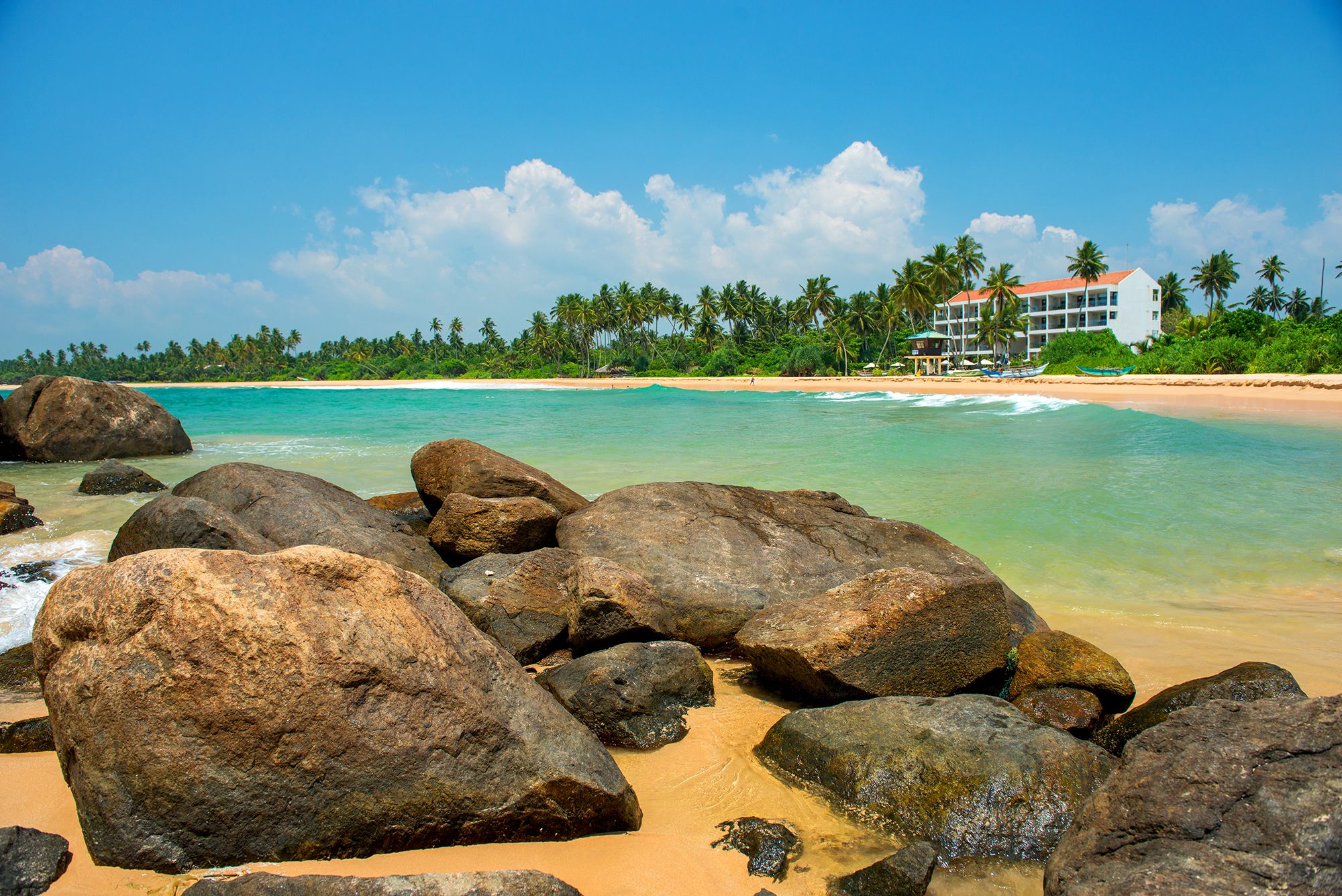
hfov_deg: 73.7
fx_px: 895
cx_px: 671
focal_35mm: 24
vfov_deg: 53.2
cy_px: 448
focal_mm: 24
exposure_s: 1/500
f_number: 6.3
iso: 250
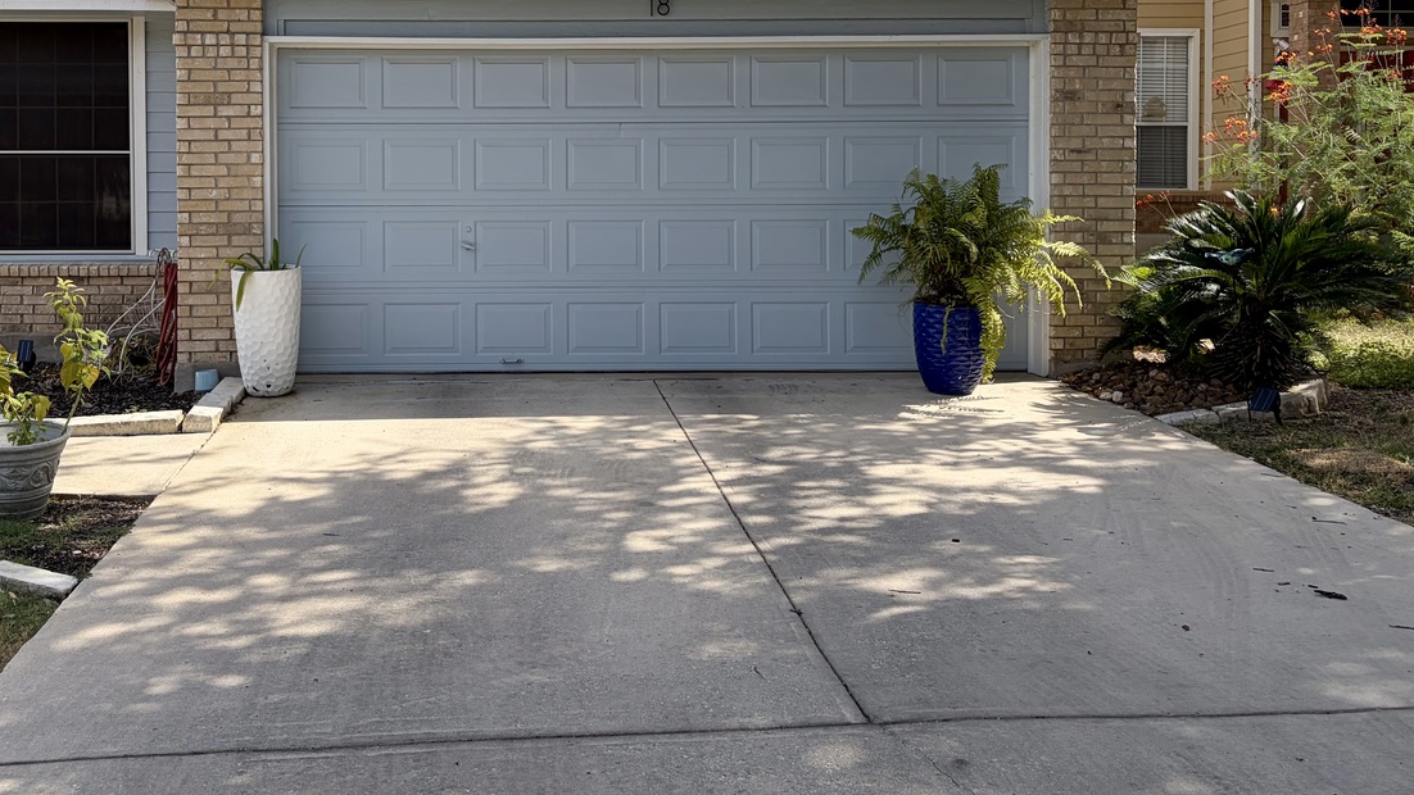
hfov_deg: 53.3
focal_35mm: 37
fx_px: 1387
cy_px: 209
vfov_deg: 31.5
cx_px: 517
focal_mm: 5.96
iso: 50
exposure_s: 1/2075
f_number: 1.6
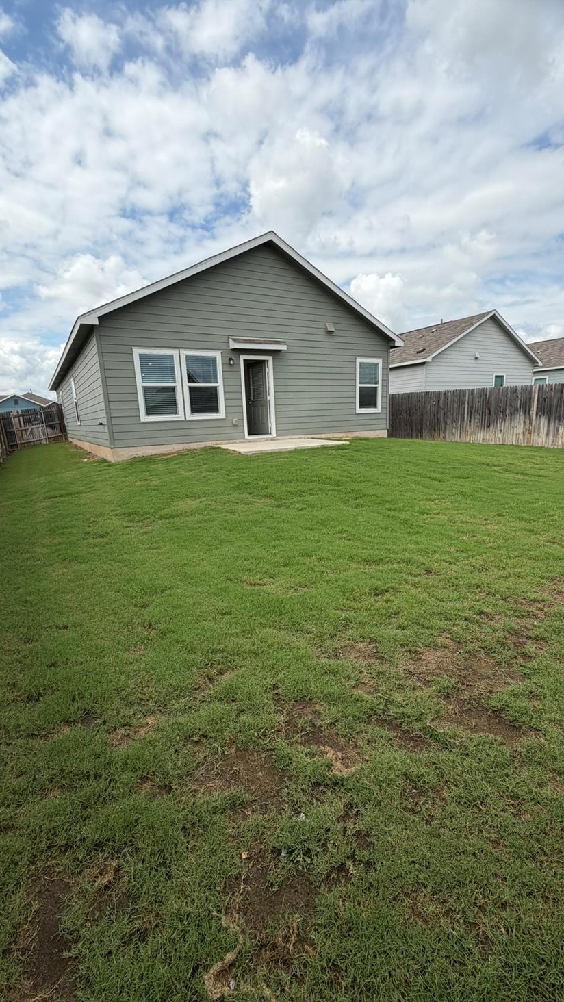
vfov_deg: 99.3
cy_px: 522
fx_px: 425
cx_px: 294
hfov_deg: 67.1
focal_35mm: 16
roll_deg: +2.7
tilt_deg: -13.0
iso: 20
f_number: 2.2
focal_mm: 2.22
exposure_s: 1/876
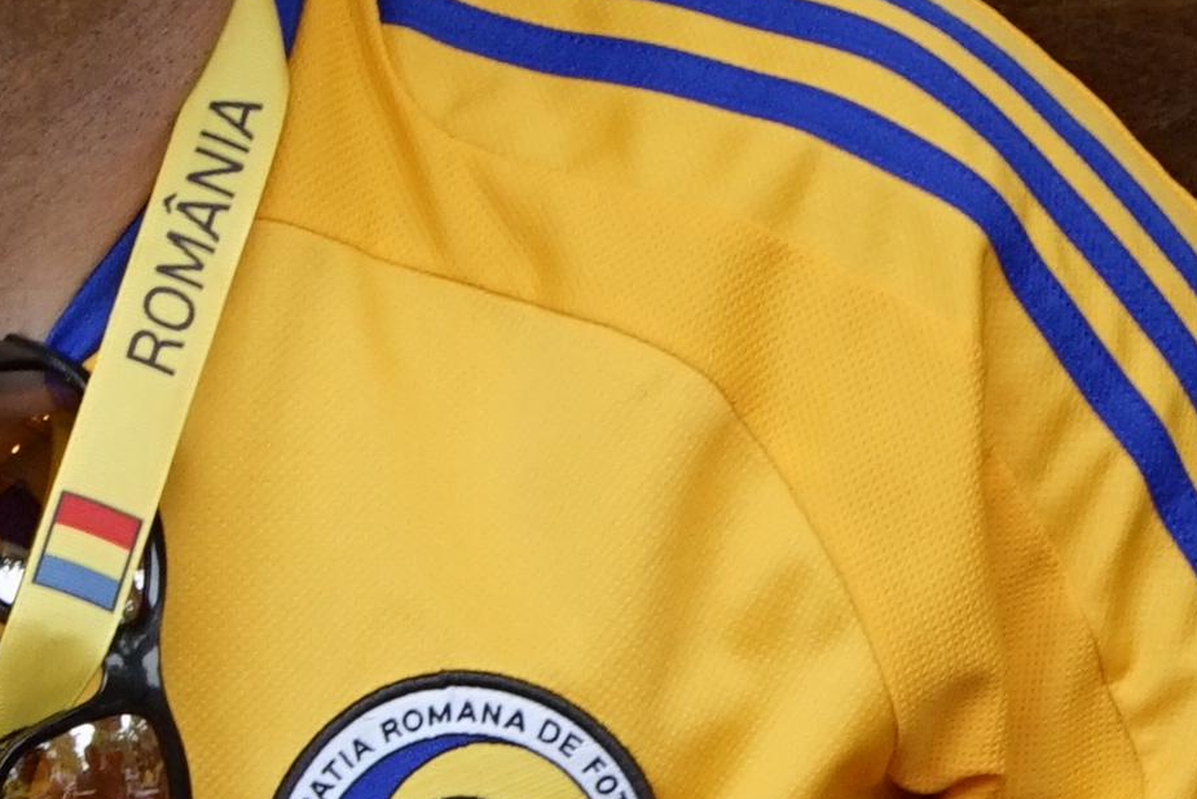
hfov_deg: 8.8
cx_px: 1834
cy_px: 255
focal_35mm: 227
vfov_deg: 6.1
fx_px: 7548
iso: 640
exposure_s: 1/125
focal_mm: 35
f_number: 5.6
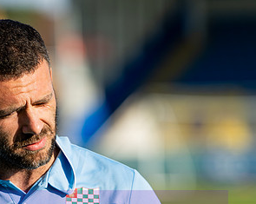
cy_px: 148
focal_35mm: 319
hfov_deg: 6.1
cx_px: 26
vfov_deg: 4.8
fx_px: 2413
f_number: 1.4
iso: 125
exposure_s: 1/6400
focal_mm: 85
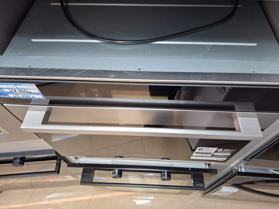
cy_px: 104
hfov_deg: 73.9
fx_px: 185
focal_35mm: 23
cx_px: 140
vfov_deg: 58.9
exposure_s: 1/50
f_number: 1.8
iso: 320
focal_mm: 5.54
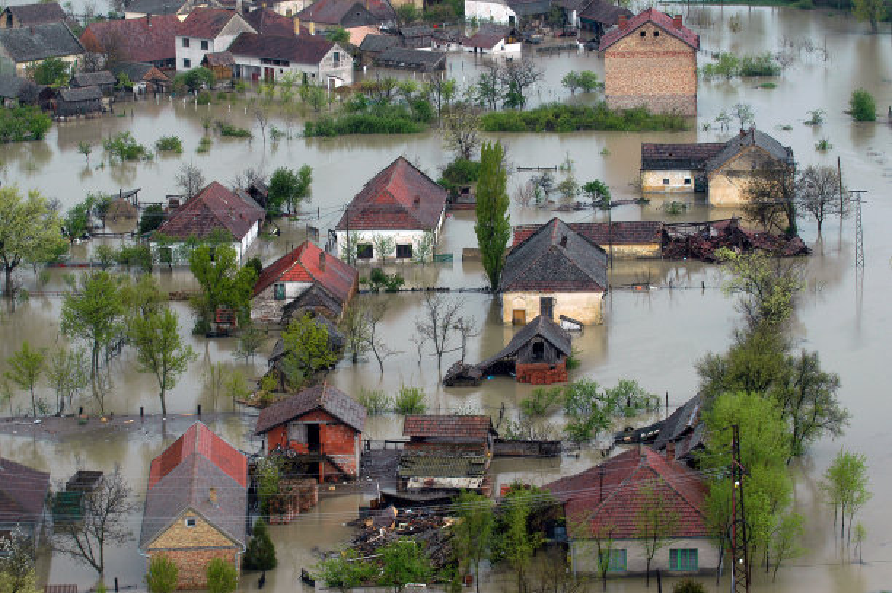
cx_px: 446
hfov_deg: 17.1
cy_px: 296
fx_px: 2971
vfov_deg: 11.4
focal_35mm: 120
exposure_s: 1/160
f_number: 6.3
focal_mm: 80
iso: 200
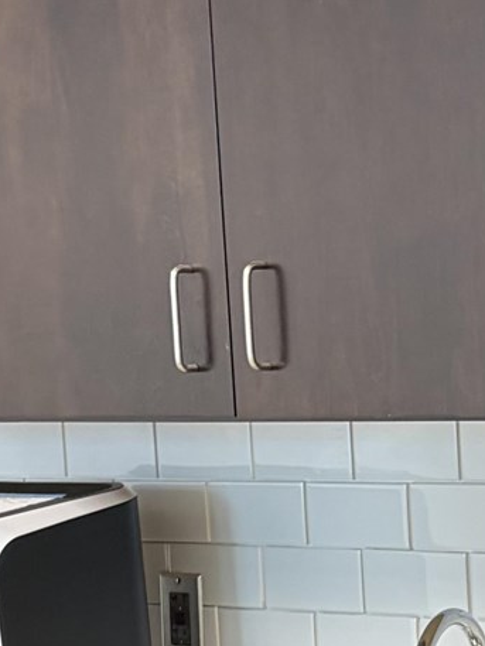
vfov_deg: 14.7
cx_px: 527
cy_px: 697
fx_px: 2446
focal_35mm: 131
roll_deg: +2.7
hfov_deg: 11.2
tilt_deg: -9.2
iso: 125
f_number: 1.6
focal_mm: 5.96
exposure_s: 1/60
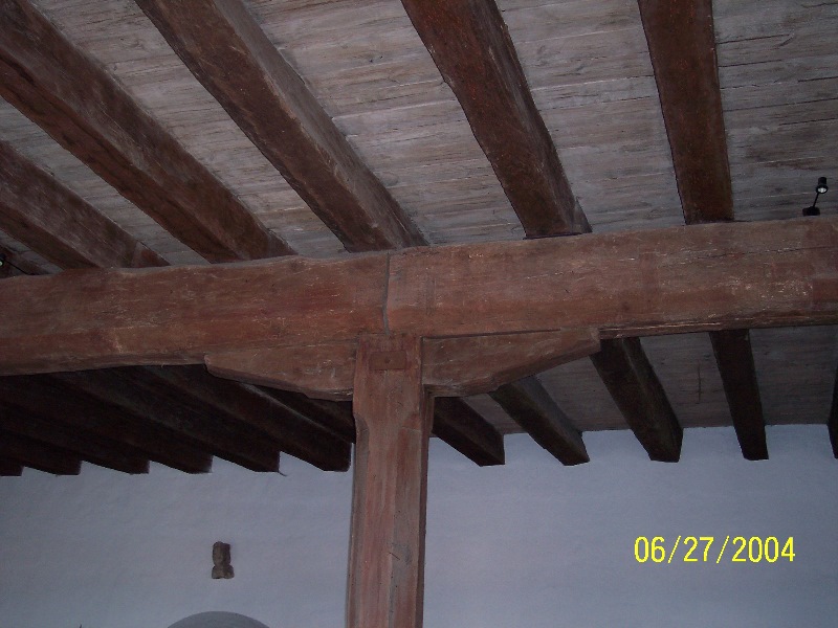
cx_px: 419
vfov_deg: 37.7
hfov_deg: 49.0
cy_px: 314
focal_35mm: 38
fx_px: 920
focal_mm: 8
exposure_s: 1/30
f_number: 2.8
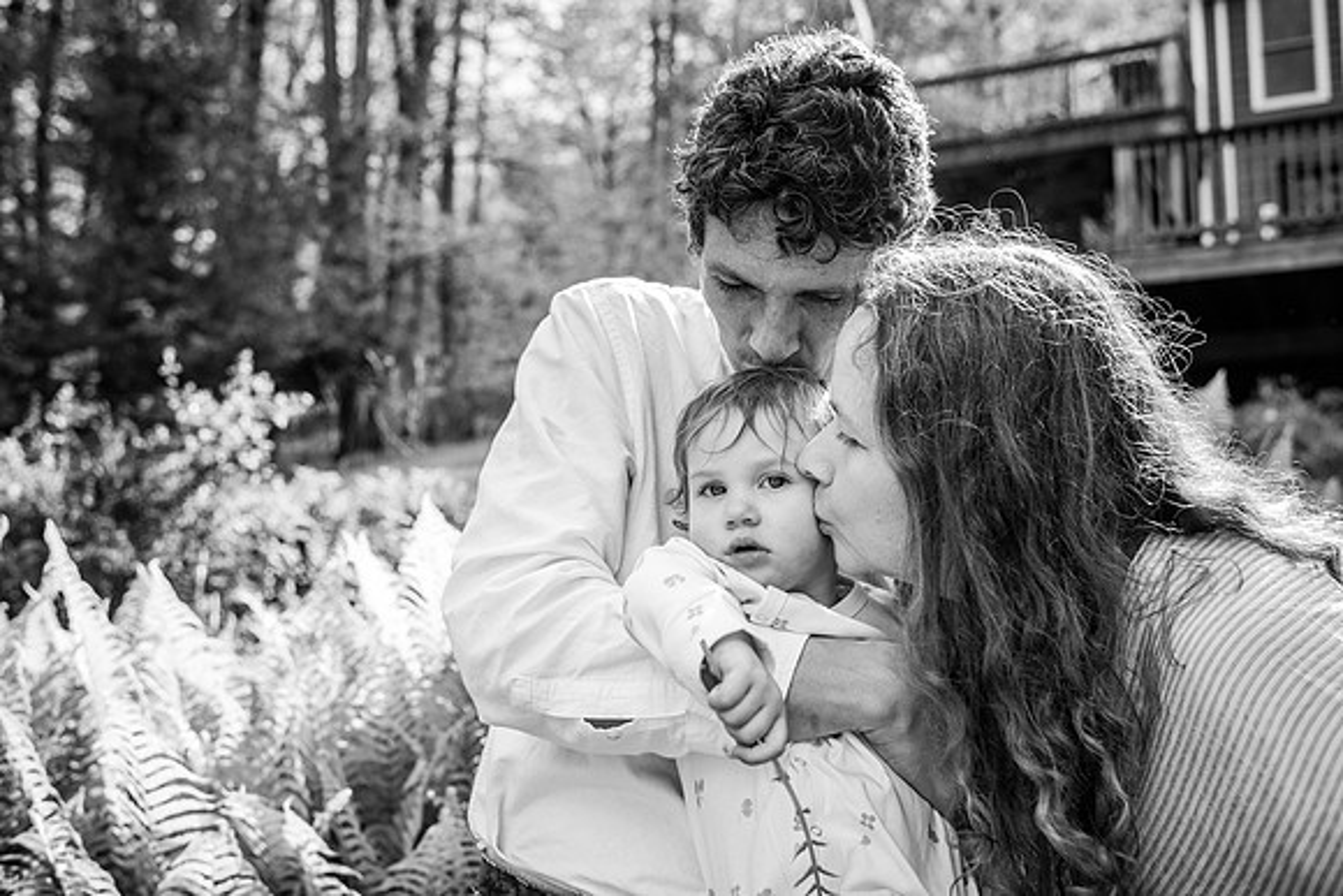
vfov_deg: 37.9
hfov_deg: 54.4
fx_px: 1306
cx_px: 672
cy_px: 448
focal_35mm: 35
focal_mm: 35
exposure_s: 1/1250
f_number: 4.5
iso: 800
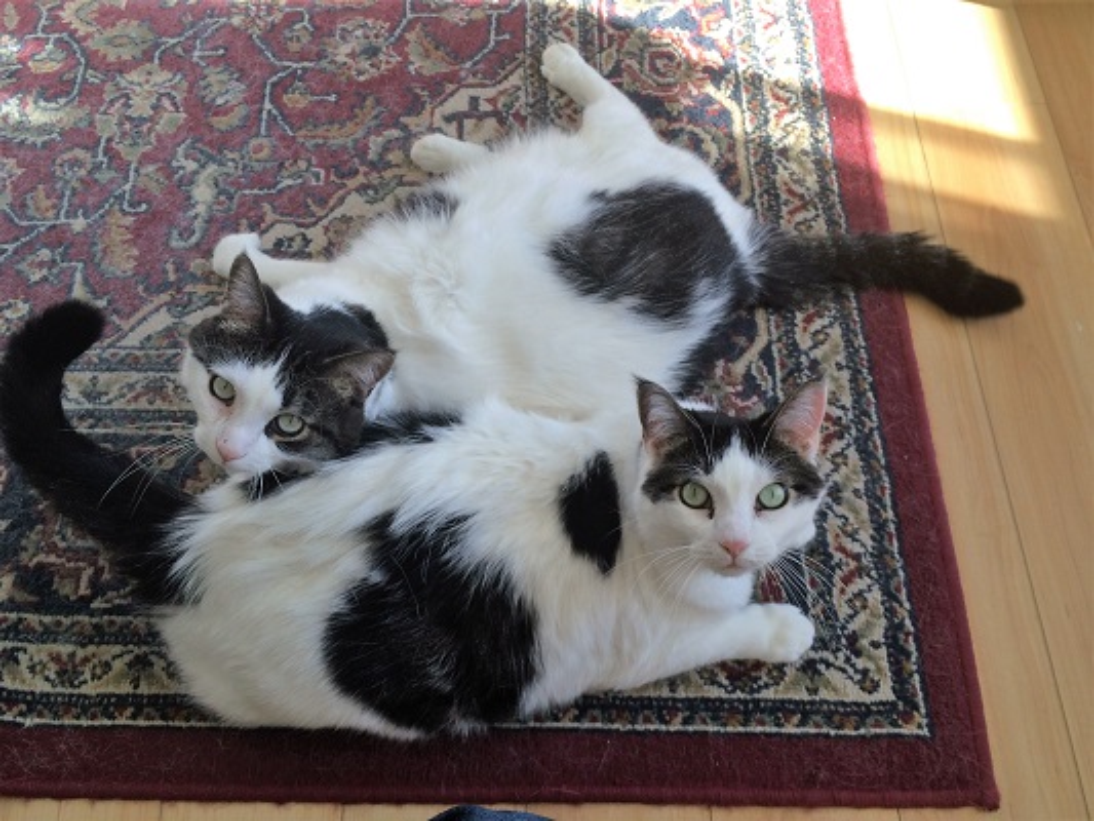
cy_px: 410
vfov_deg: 48.2
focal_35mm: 29
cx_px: 547
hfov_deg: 61.6
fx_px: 917
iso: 32
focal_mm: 4.15
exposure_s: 1/149
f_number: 2.2
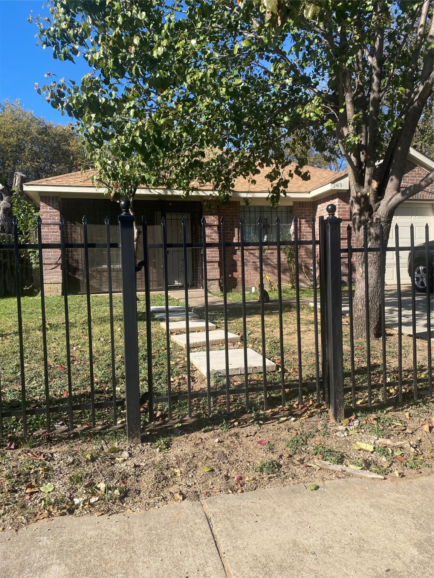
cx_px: 217
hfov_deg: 53.1
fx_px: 435
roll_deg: +2.7
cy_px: 289
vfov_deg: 67.3
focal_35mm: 26
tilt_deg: -1.7
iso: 32
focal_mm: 4.25
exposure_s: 1/1754
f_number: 1.8
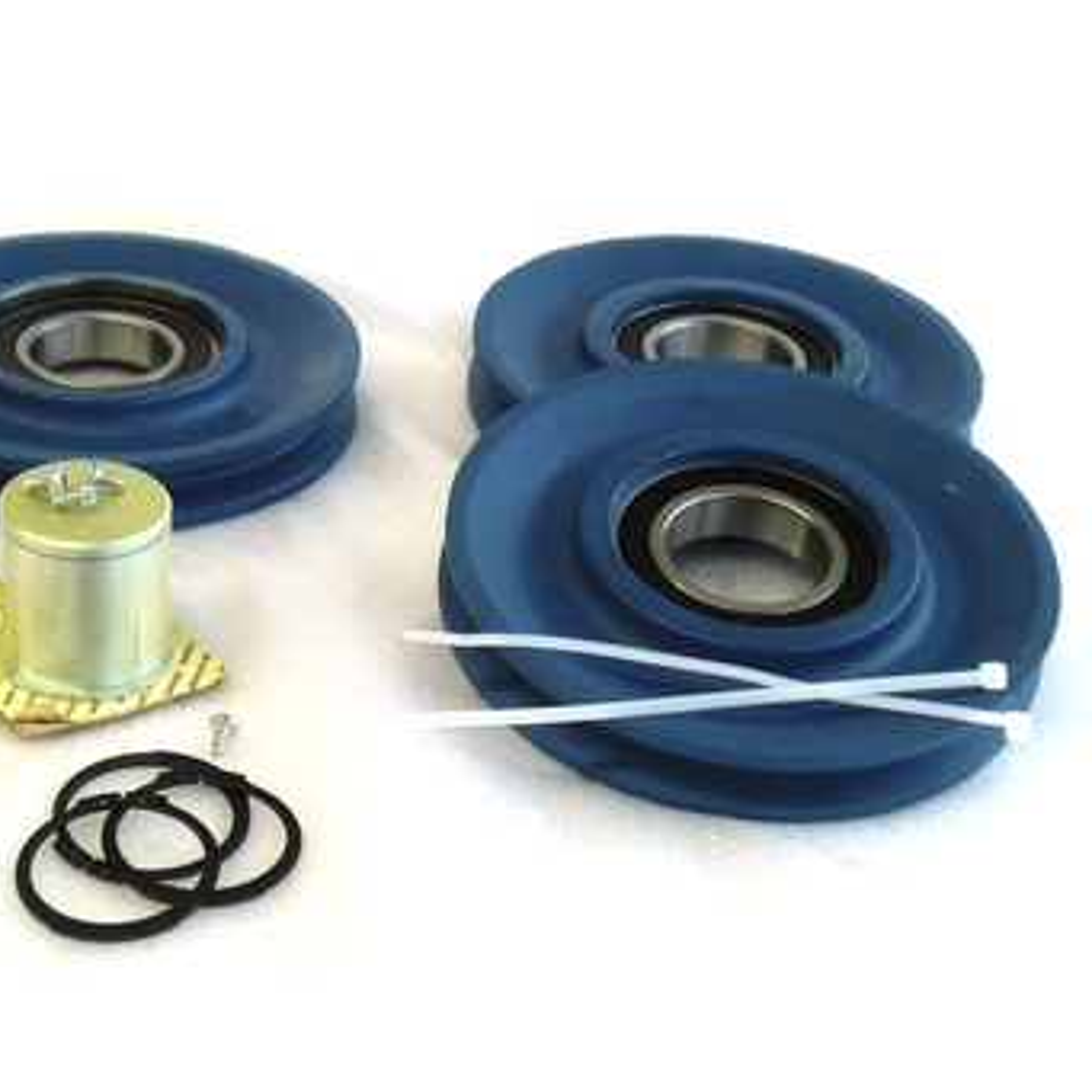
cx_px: 397
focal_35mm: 62
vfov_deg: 27.7
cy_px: 546
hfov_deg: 27.6
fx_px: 2213
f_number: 3.7
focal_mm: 9.3
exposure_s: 1/60
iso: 160
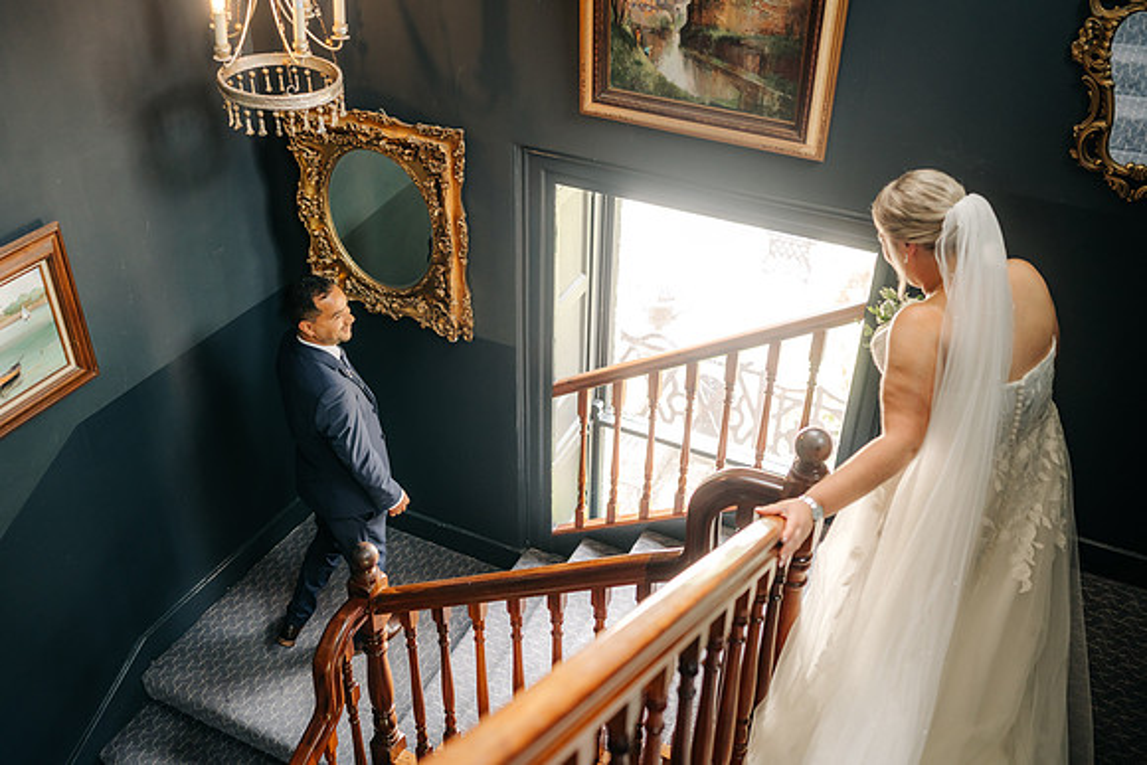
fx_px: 1115
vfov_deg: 37.9
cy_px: 382
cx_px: 574
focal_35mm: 35
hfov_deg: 54.4
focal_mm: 35
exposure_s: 1/250
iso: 400
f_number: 2
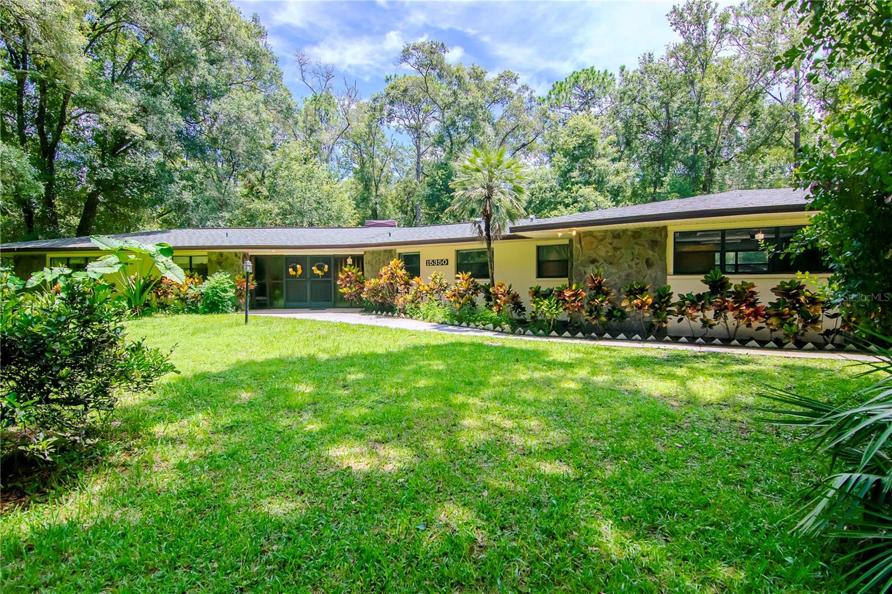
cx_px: 446
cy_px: 297
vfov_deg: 72.0
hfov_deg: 95.0
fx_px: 409
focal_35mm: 16
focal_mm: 11
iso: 500
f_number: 7.1
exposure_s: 1/1000
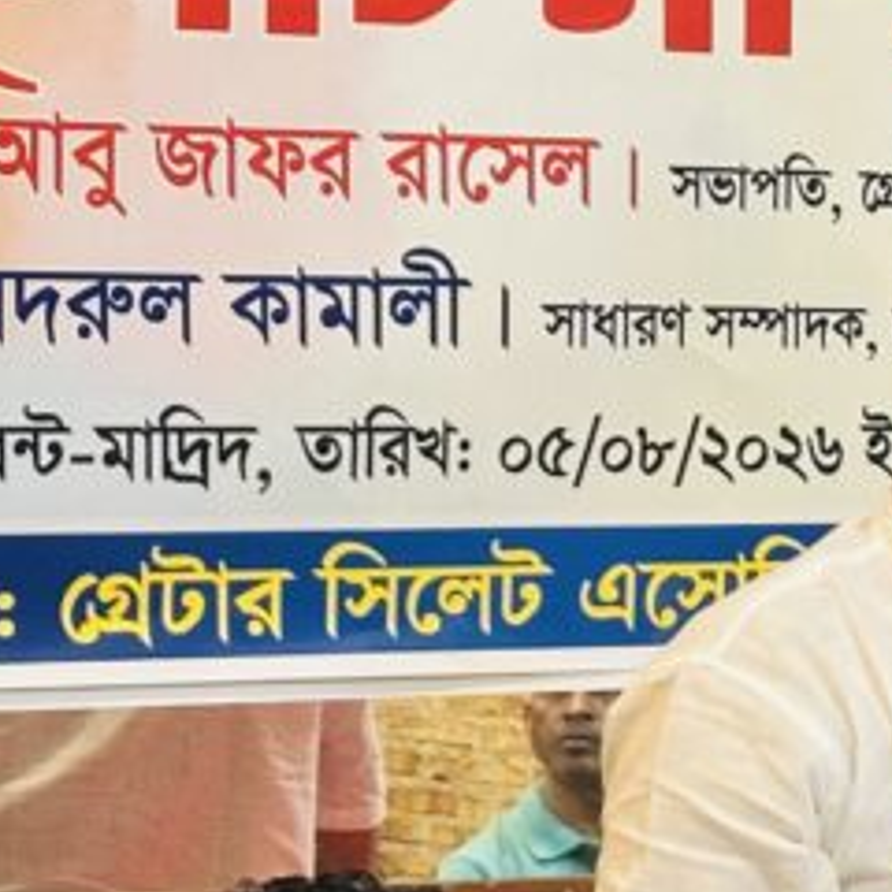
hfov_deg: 9.1
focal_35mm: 189
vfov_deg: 9.3
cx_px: 1089
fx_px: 5510
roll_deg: -0.5
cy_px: 459
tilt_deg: -0.3
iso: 250
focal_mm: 6.86
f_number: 1.78
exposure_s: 1/33
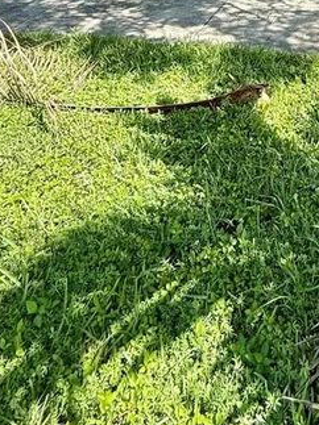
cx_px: 298
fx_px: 455
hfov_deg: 35.9
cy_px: -78
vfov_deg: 38.2
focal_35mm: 37
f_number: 2.2
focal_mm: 2.22
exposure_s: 1/602
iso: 50
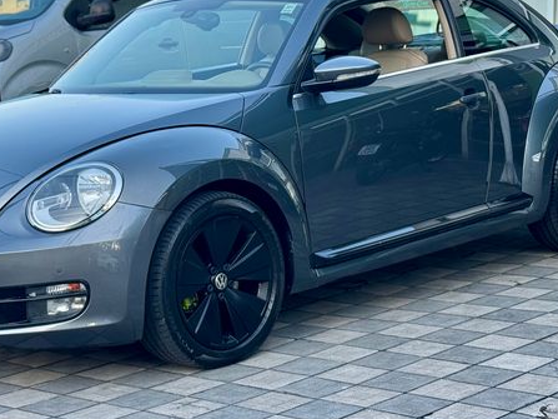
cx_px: 235
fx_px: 1402
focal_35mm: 87
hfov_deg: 22.5
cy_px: 131
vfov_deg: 16.9
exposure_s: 1/121
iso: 50
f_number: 1.78
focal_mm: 6.76
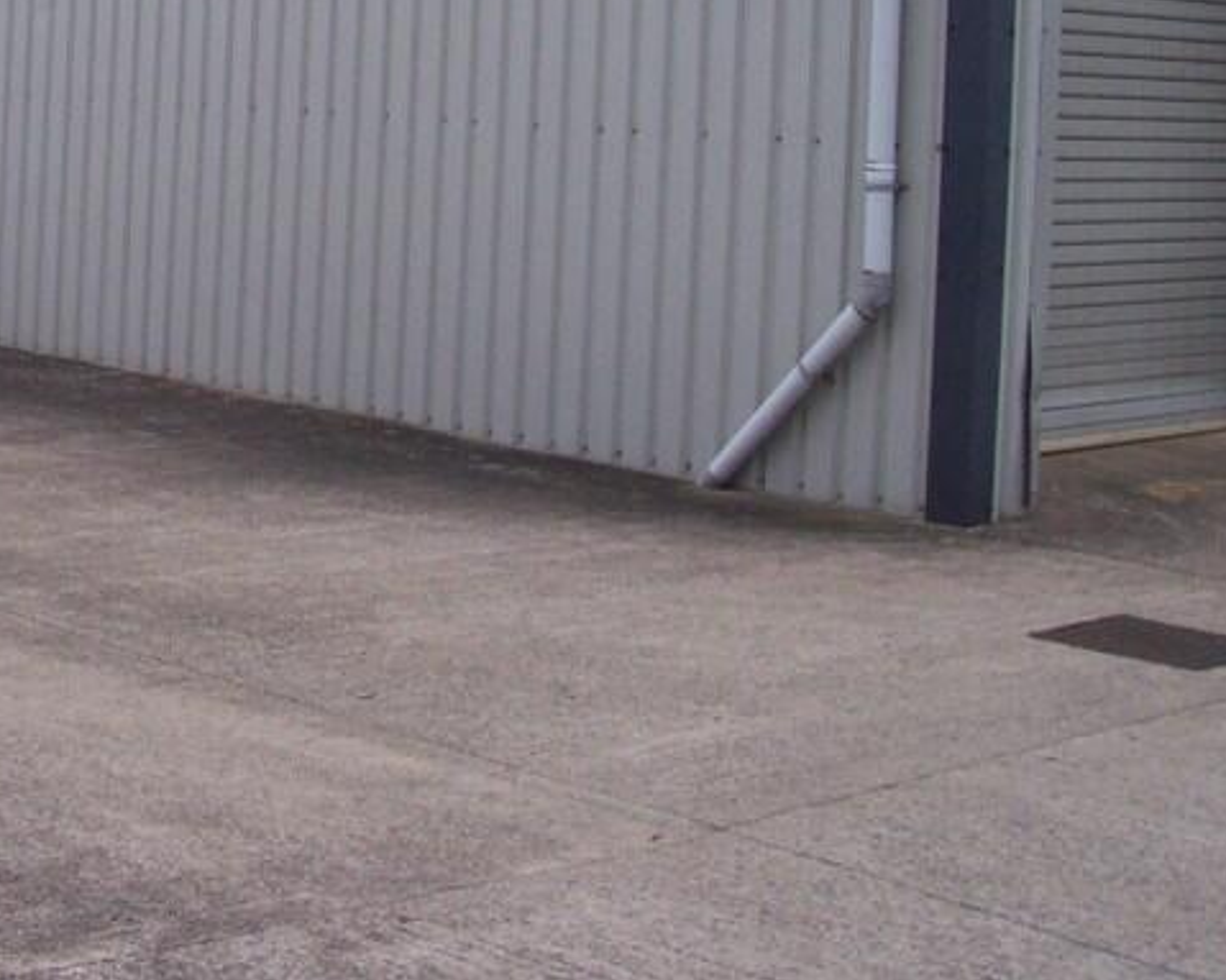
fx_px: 2576
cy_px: 20
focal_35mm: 71
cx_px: 18
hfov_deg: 25.5
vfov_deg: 20.9
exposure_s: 1/501
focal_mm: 5.6
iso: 80
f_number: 5.1
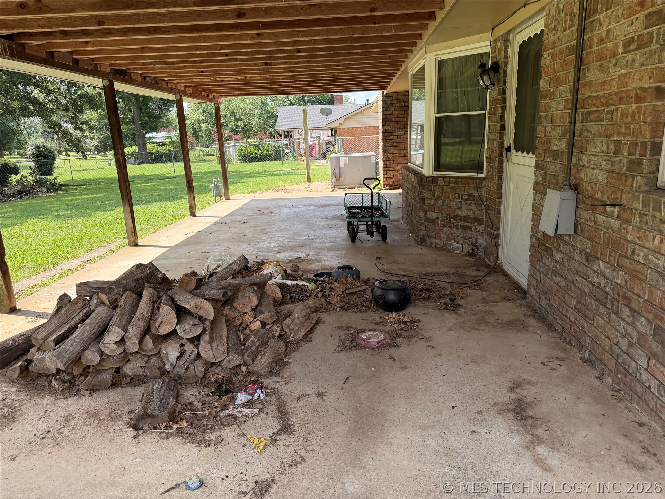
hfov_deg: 71.6
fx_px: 461
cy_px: 250
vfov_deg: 56.8
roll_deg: +2.4
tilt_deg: -14.7
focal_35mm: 24
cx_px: 332
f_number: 1.78
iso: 100
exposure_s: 1/979
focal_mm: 6.76
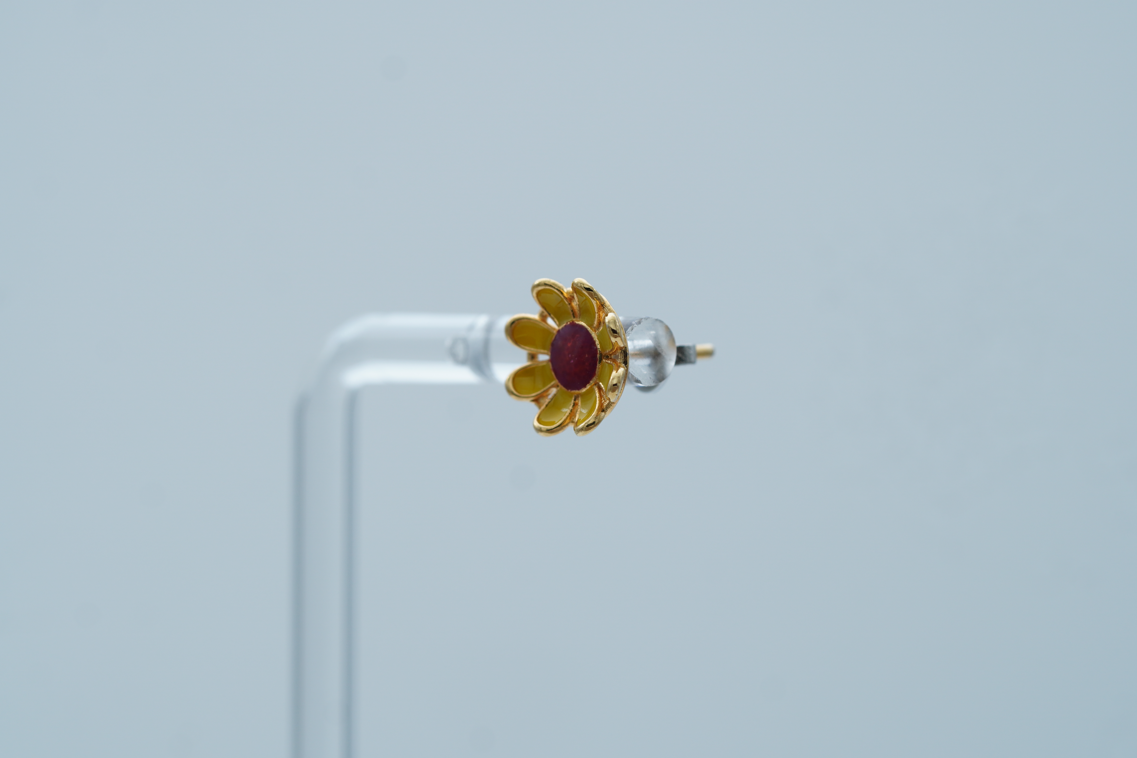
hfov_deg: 15.2
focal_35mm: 135
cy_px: 379
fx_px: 4263
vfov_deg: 10.2
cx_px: 568
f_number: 5.6
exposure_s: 1/80
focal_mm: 90
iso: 200
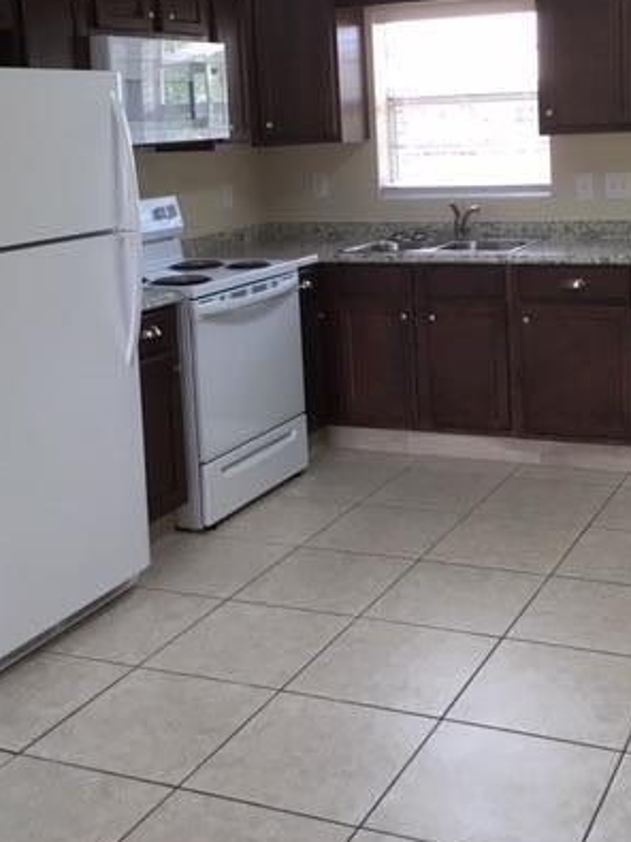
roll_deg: +2.5
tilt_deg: -7.4
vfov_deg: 39.5
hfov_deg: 30.6
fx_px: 1143
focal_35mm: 47
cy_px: 224
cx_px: 437
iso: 25
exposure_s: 1/30
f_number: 2.2
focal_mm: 4.15
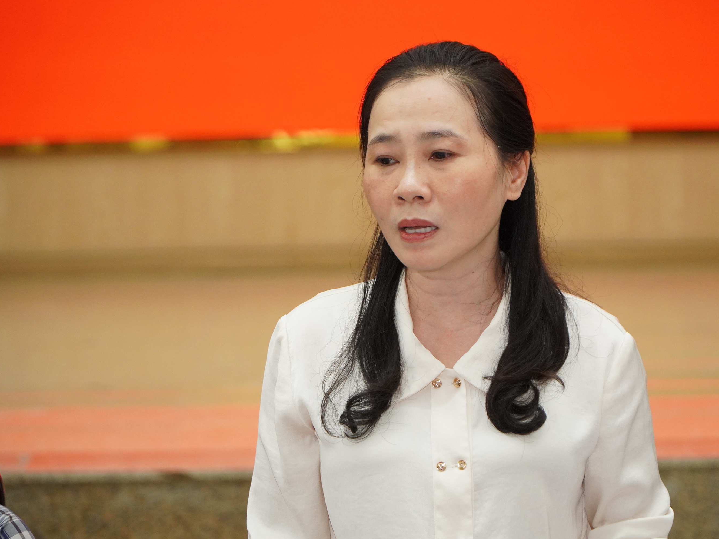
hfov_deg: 13.0
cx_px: 382
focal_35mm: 152
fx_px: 3148
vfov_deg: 9.8
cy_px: 270
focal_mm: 93
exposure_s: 1/160
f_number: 4
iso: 2000
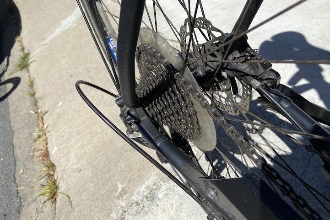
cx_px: 179
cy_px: 87
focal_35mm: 30
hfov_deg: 61.8
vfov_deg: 43.4
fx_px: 275
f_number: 1.8
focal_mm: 4.25
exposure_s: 1/4608
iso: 32
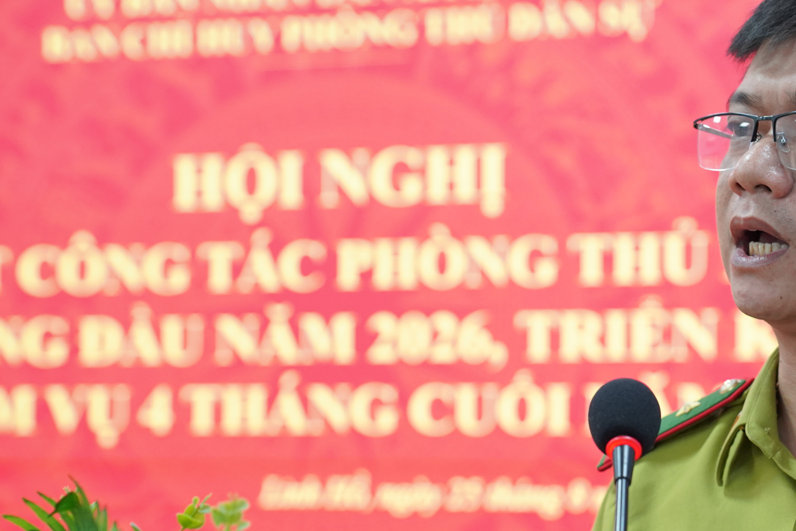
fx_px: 2145
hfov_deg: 20.8
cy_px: 315
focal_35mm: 97
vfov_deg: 14.1
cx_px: 611
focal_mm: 53
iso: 2500
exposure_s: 1/160
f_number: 4
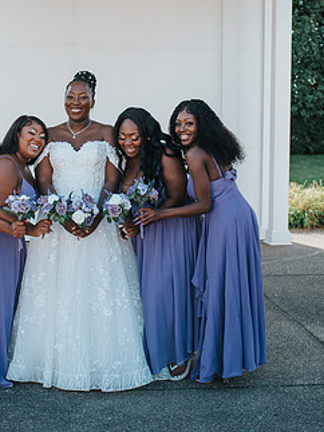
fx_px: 812
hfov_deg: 22.5
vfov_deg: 29.8
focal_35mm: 65
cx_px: 109
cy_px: 180
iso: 100
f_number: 2.8
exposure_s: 1/640
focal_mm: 35
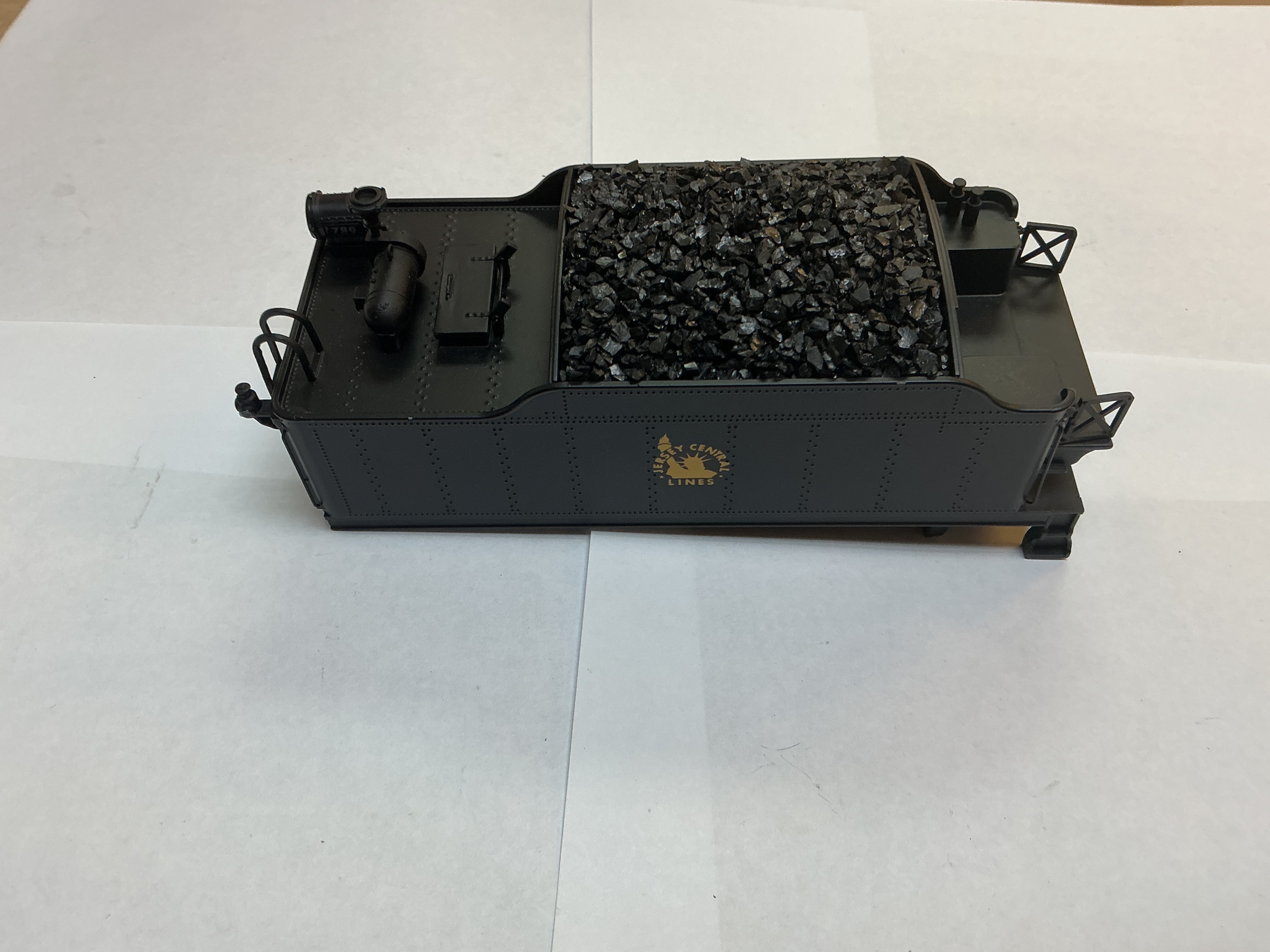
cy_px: 476
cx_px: 635
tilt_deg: -53.5
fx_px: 1064
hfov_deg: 61.7
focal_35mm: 29
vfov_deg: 48.2
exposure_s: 1/120
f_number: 1.8
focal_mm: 3
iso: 40
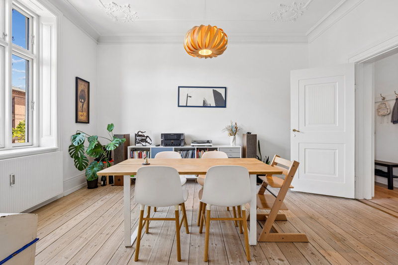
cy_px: 132
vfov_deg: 70.4
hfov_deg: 93.3
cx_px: 199
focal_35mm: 17
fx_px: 188
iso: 160
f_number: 9
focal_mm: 17
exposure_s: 1/6
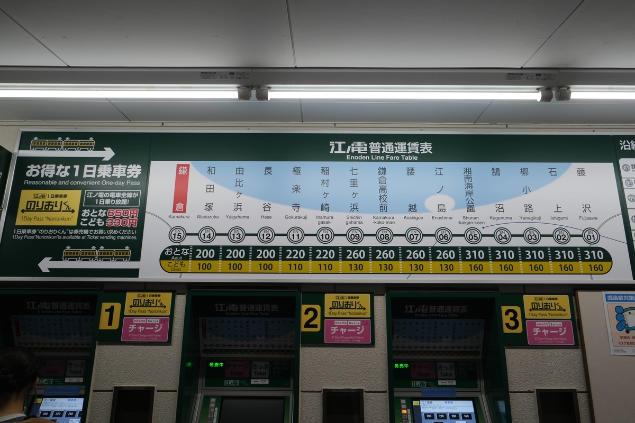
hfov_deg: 67.4
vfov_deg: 47.9
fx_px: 476
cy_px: 212
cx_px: 318
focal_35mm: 27
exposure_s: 1/80
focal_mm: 18
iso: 160
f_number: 3.6
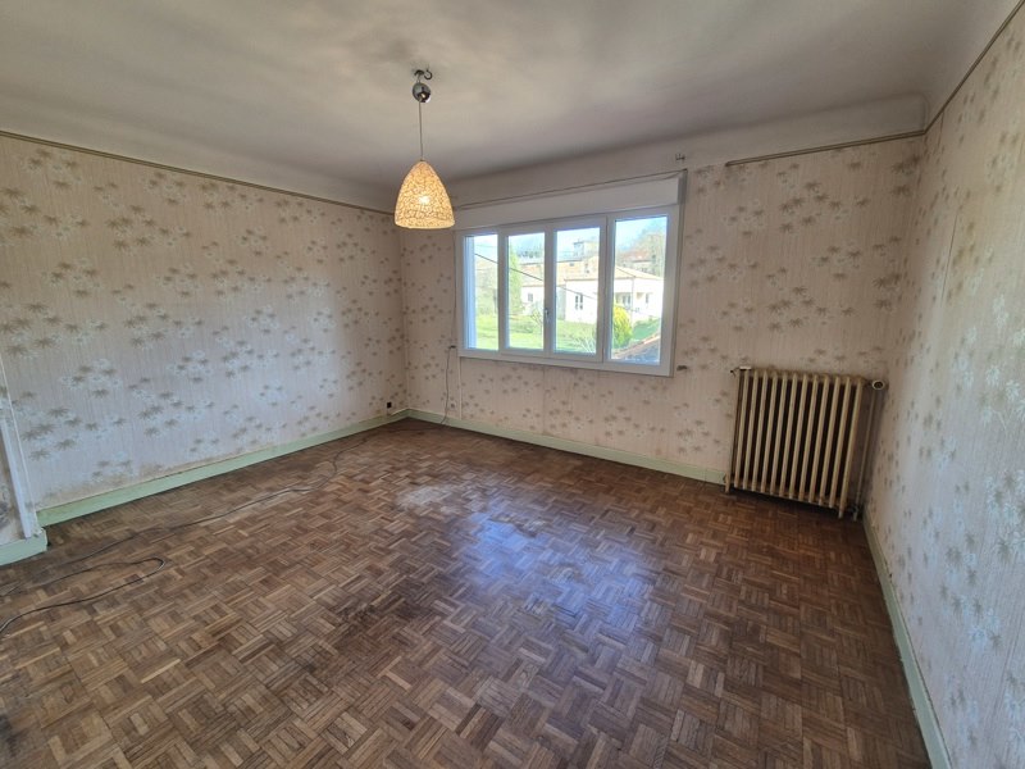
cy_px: 384
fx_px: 385
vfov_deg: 89.9
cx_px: 512
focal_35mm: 13
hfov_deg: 106.2
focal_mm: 2.2
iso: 50
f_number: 2.2
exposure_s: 1/50
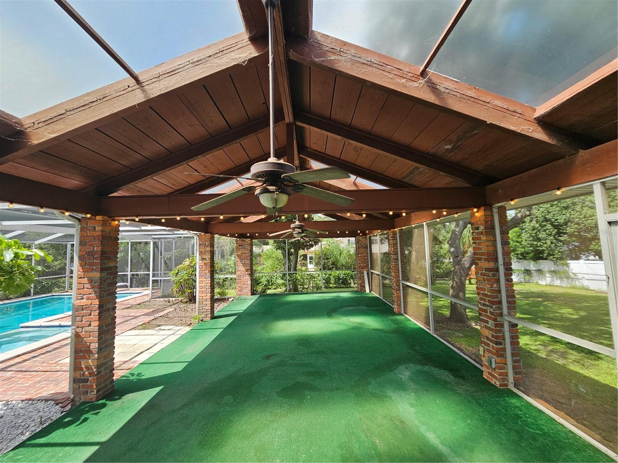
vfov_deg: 89.9
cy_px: 232
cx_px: 309
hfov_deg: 106.2
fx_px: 232
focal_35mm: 13
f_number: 2.2
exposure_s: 1/485
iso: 50
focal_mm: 2.2
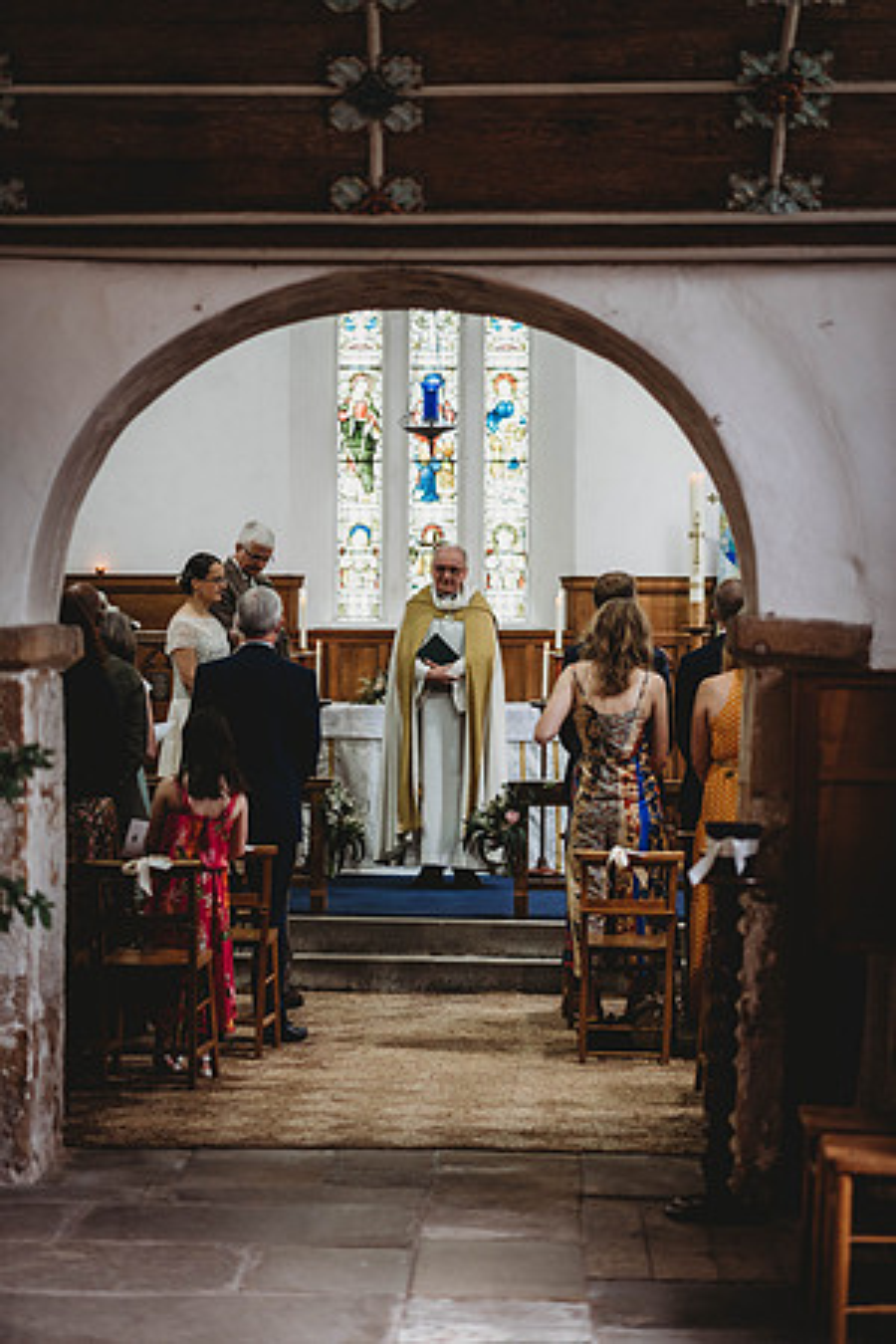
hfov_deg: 16.1
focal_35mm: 85
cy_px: 672
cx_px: 448
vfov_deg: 23.9
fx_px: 3173
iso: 560
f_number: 1.8
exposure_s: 1/160
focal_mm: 85
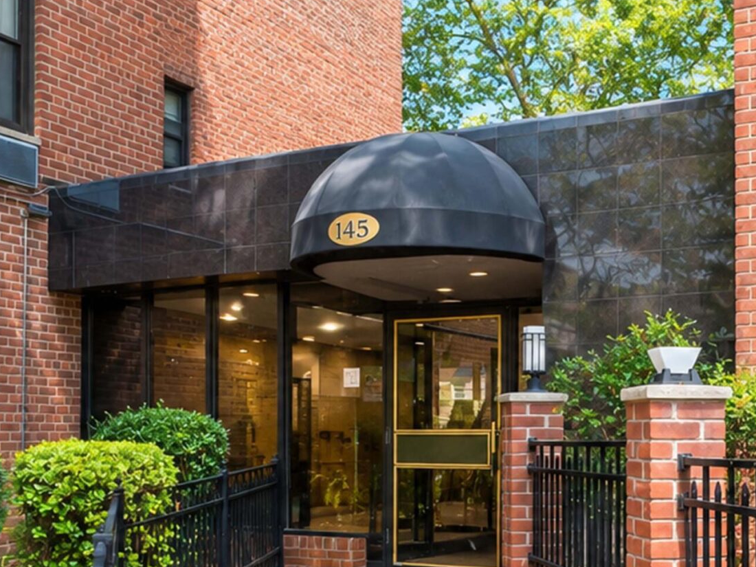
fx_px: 1026
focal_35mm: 47
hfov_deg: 39.8
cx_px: 519
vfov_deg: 30.5
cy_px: 412
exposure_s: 1/125
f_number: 9
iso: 250
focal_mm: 14.1
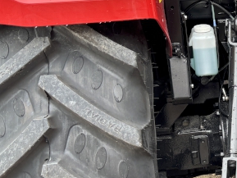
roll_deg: +1.8
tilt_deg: -21.3
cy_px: 90
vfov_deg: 20.5
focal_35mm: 72
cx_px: 312
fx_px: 493
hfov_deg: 23.7
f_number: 1.6
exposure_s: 1/163
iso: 64
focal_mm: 5.96
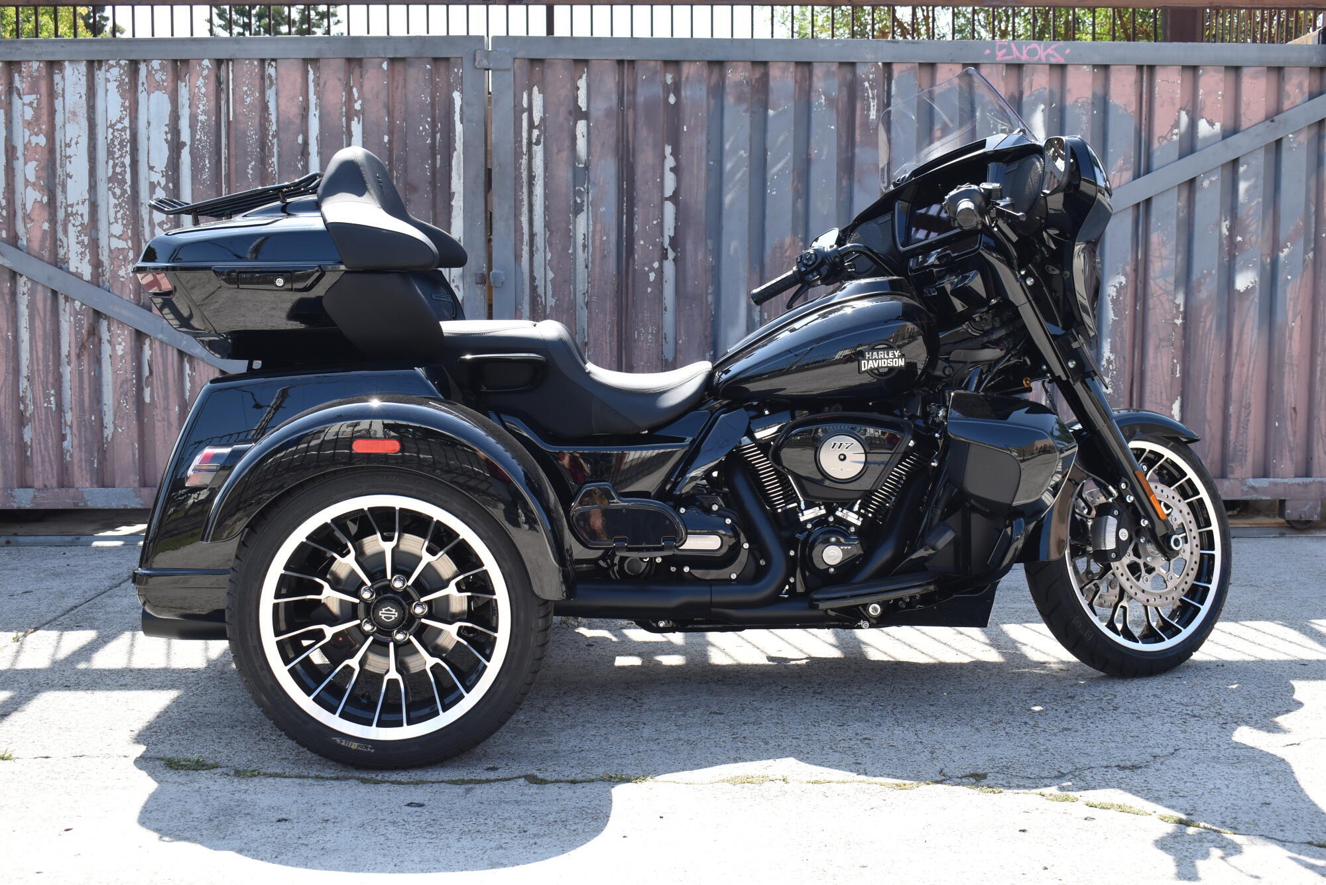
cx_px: 663
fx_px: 1547
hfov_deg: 46.4
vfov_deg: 31.9
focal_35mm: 42
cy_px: 442
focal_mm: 28
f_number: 7.1
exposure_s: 1/250
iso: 200
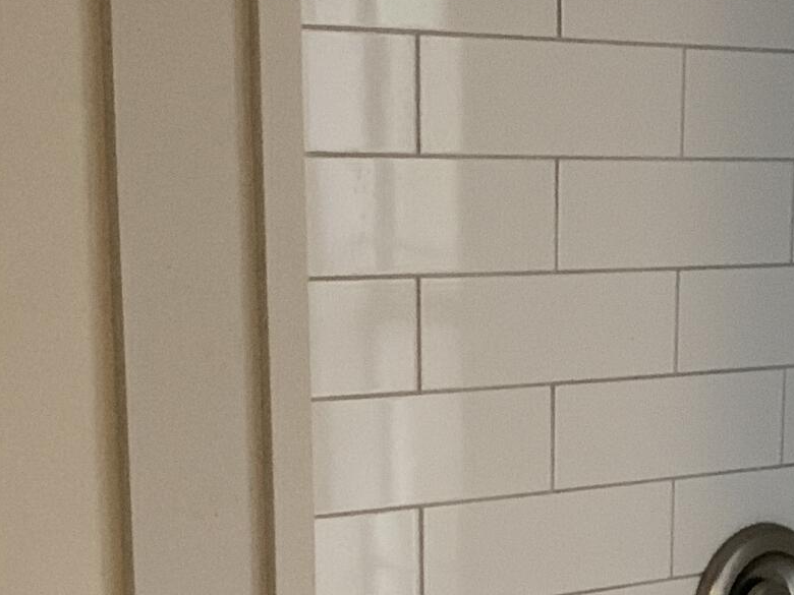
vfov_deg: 14.3
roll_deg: -0.2
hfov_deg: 19.3
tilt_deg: -13.7
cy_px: 706
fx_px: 2294
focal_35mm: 100
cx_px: 687
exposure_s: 1/30
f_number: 1.8
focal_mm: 4.25
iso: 500
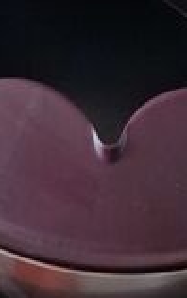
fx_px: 806
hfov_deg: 13.0
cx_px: -6
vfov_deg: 19.9
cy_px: -45
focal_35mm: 99
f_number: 1.8
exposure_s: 1/100
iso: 40
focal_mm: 5.54
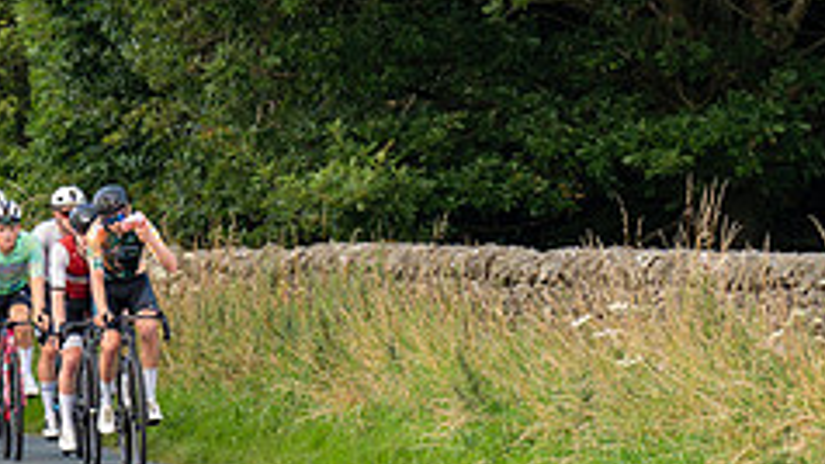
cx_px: 107
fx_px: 14616
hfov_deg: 3.2
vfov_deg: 1.8
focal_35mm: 668
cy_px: 285
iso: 640
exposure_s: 1/800
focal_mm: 185
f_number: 4.5
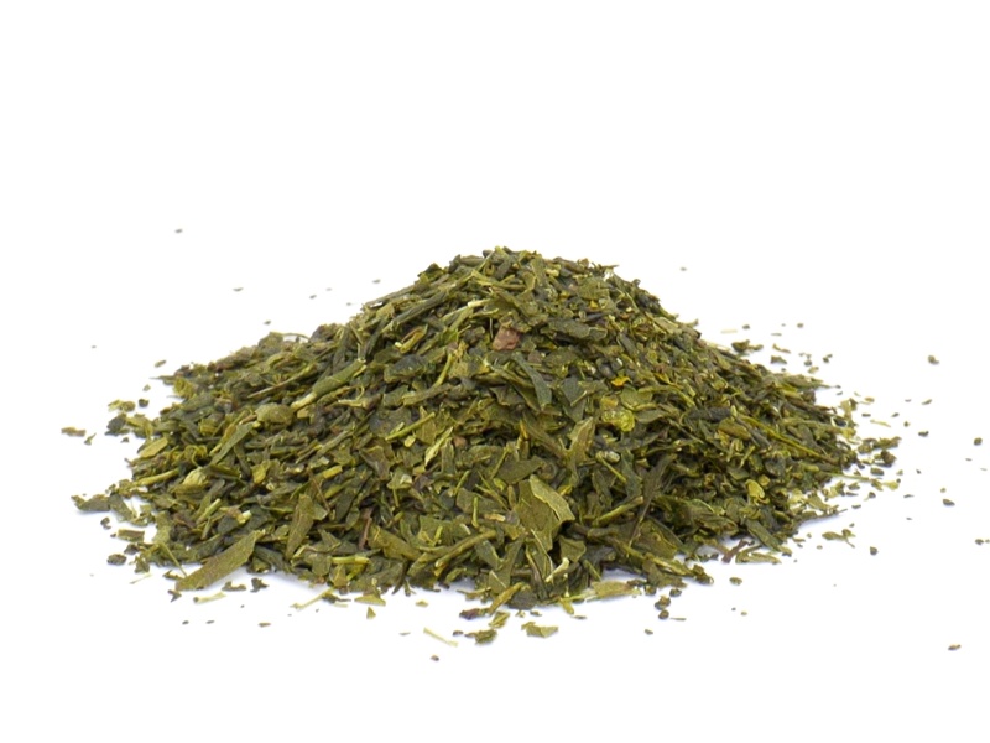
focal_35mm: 90
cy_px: 372
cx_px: 495
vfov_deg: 16.4
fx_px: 2574
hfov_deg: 21.8
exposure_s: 1/100
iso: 2000
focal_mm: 45
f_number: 8
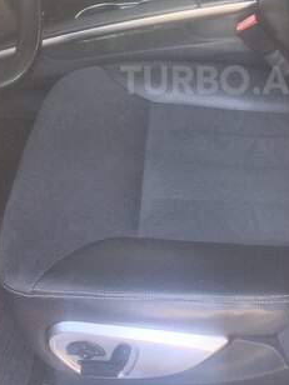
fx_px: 557
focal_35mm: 50
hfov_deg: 28.7
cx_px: 216
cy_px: 80
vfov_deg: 36.9
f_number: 2.4
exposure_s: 1/33
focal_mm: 2.15
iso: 80
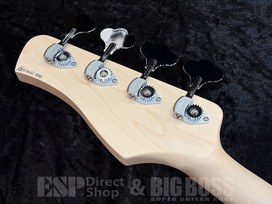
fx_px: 409
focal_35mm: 52
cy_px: 102
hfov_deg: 36.8
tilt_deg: -58.0
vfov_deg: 28.0
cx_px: 136
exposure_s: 1/60
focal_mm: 5.96
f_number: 1.6
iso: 80
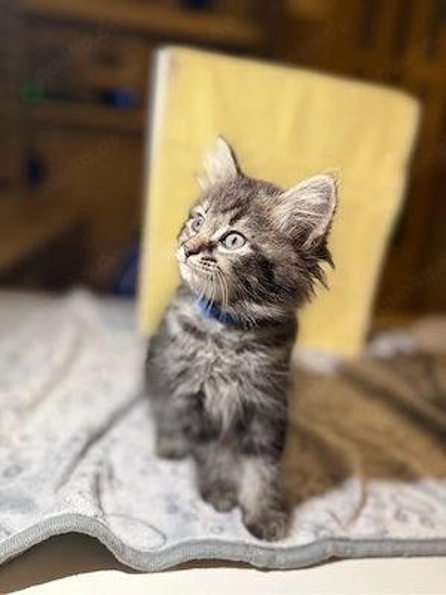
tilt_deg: -15.5
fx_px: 412
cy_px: 298
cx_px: 223
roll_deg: -6.6
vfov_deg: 71.6
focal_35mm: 24
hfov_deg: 56.8
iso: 320
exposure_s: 1/50
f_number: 1.78
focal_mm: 6.76
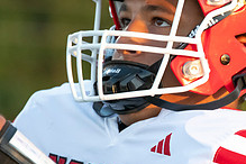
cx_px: 182
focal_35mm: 793
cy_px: 127
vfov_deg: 1.7
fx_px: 5418
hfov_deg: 2.6
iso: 2000
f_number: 5.6
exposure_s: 1/1250
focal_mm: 300
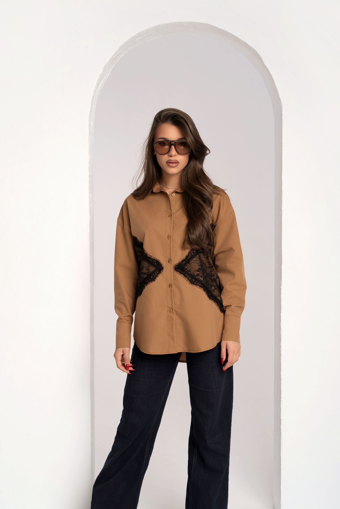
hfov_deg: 27.0
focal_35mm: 50
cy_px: 254
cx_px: 170
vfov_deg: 39.6
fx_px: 708
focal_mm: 50
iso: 160
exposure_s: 1/160
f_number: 11
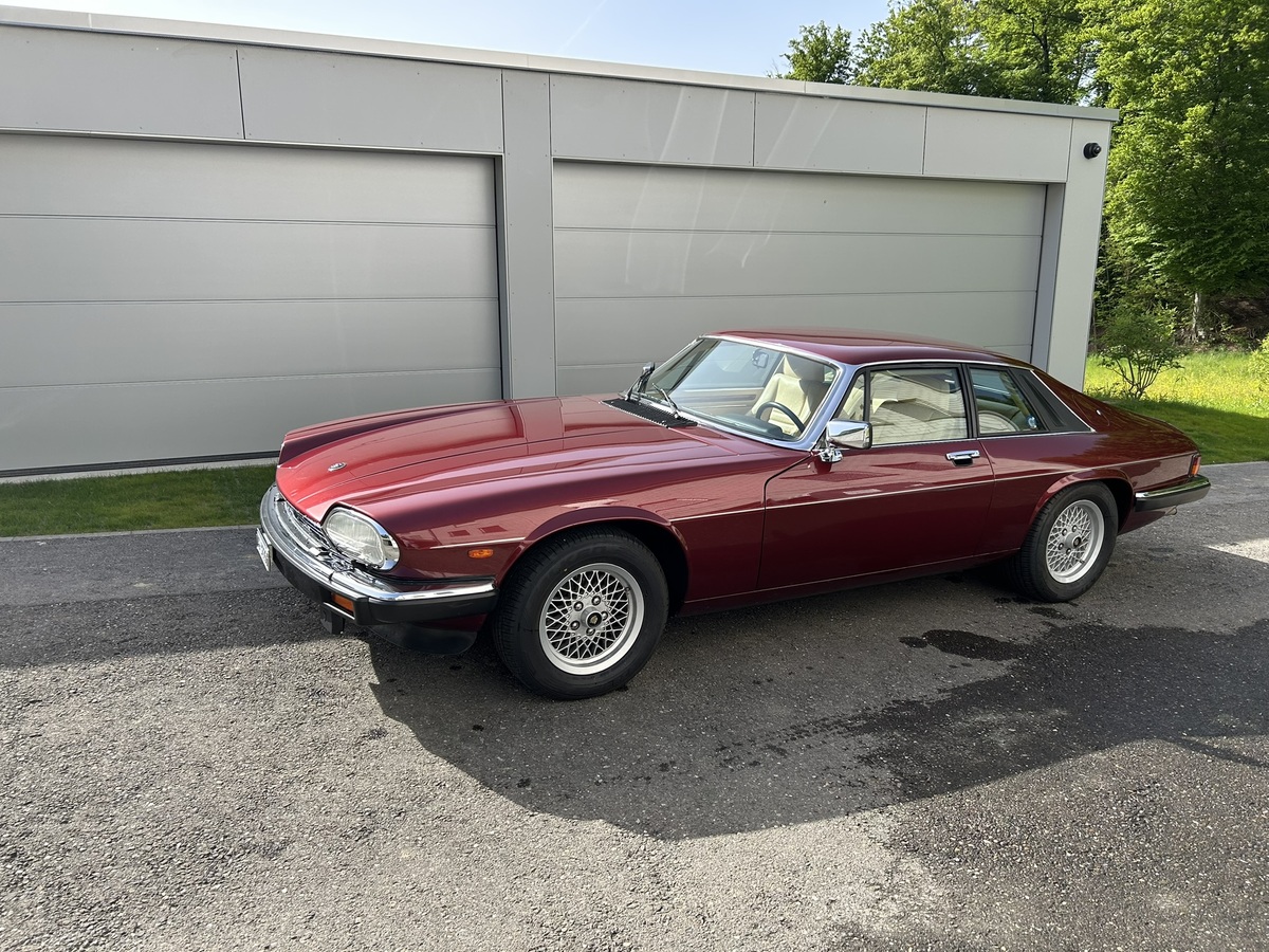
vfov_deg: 53.1
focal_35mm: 26
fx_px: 953
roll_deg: -0.2
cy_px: 476
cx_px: 634
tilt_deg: -12.3
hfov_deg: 67.3
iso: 50
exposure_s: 1/1412
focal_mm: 5.7
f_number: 1.5
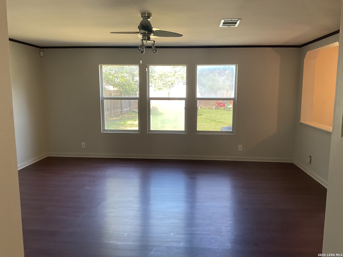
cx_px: 172
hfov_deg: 61.7
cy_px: 128
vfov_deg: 48.2
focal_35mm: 29
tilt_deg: -7.4
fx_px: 287
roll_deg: +0.5
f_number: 1.8
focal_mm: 3
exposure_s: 1/60
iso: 40
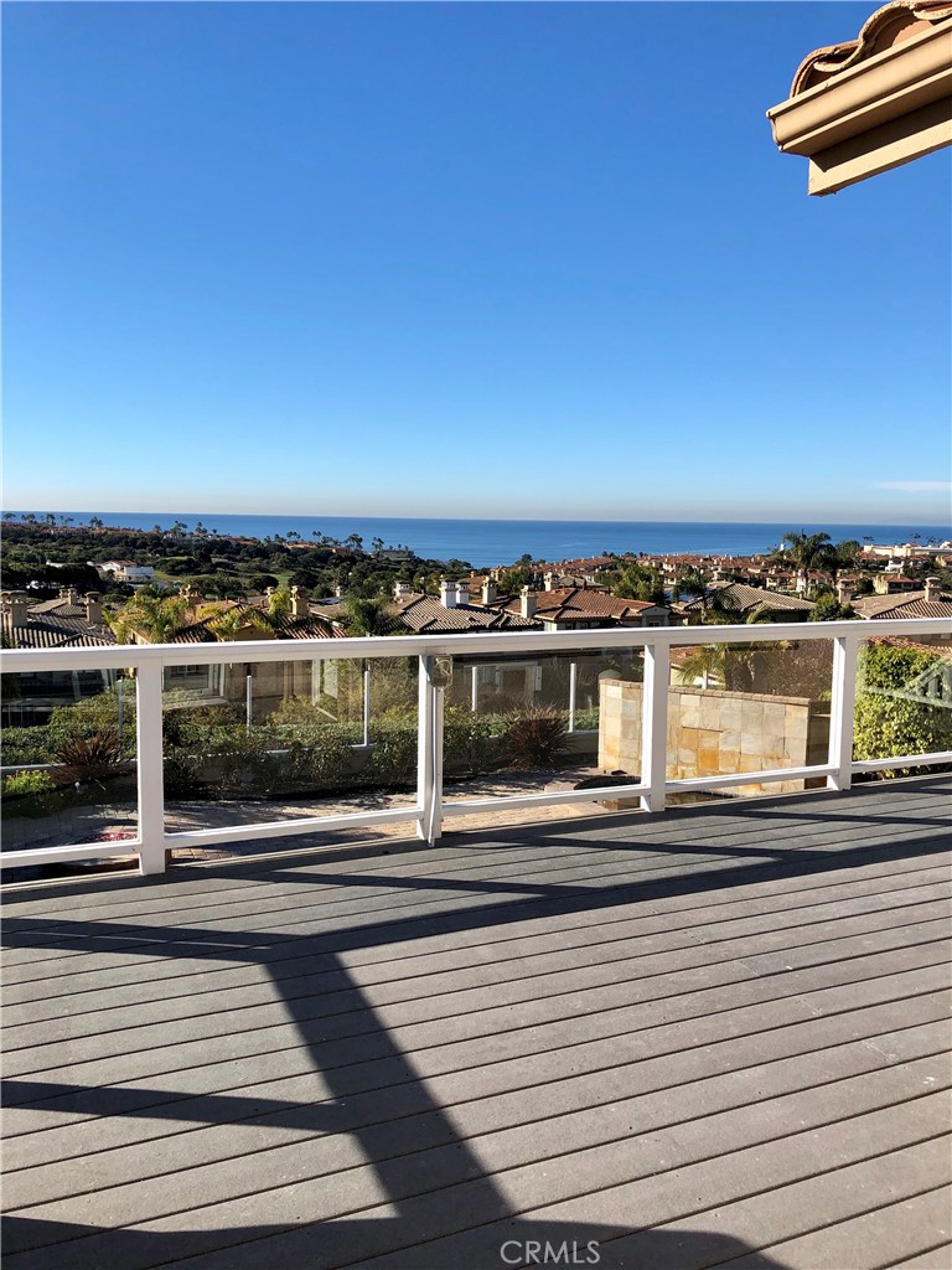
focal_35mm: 28
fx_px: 1027
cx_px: 476
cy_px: 635
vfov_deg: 63.4
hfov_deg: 49.7
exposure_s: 1/2000
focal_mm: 3.99
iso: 20
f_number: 1.8
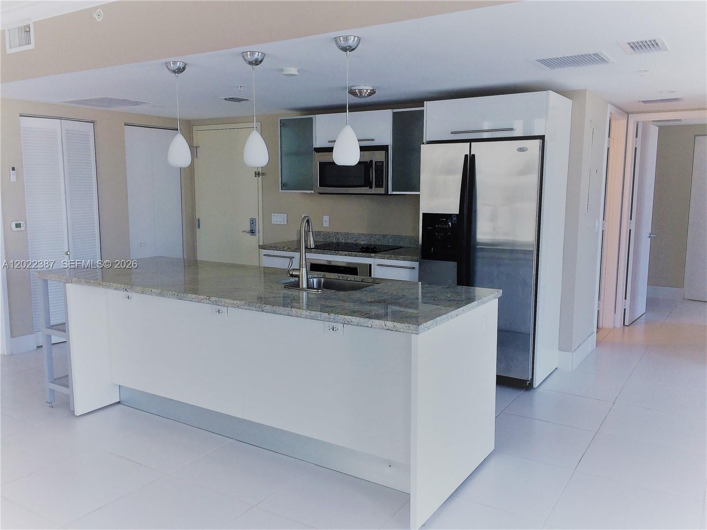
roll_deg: +0.1
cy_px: 265
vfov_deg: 48.2
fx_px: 592
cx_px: 354
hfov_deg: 61.7
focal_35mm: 29
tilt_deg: -9.2
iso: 32
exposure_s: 1/60
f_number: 2.2
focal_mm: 4.15
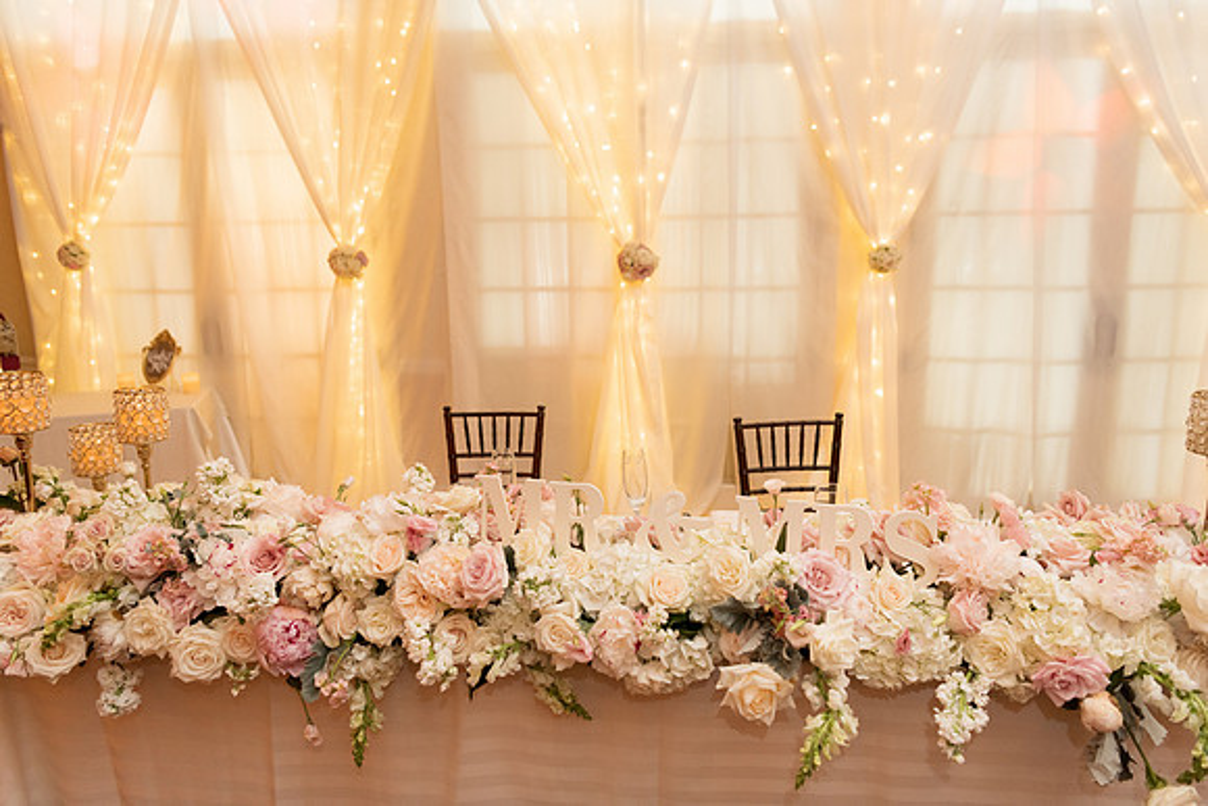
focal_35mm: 24
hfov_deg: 73.7
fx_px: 805
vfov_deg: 53.2
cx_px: 604
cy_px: 403
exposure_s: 1/125
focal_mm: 24
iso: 800
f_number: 2.8
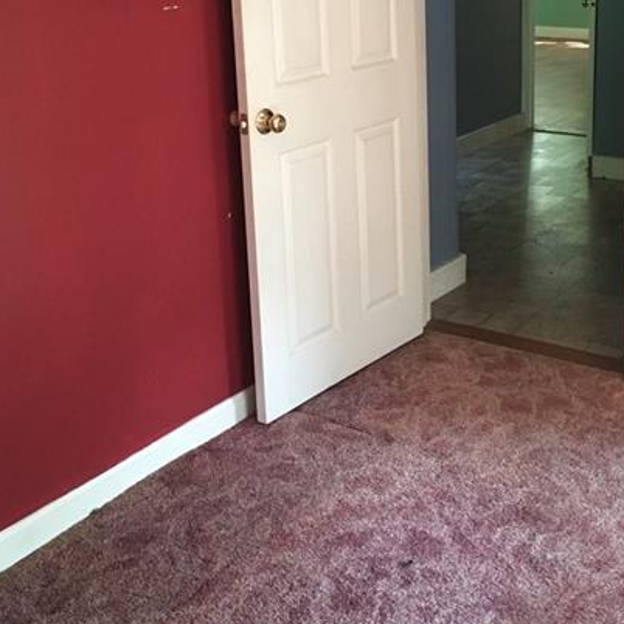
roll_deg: +1.2
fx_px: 999
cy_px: 147
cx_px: 407
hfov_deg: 34.4
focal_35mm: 49
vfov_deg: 33.9
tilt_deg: -12.9
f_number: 2.2
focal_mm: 4.15
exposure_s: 1/30
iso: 125
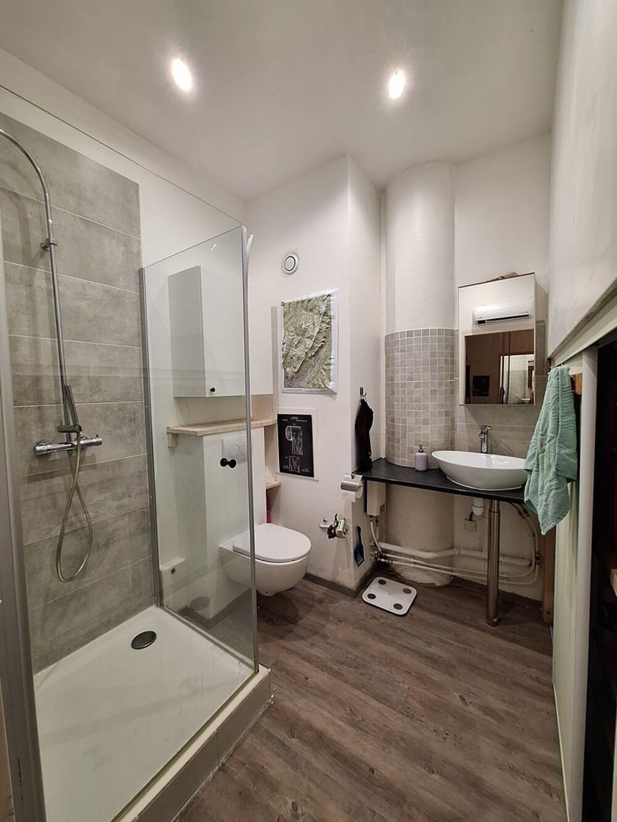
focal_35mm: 13
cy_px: 411
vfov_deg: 106.2
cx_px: 308
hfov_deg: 89.9
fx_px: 309
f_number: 2.2
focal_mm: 1.74
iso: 200
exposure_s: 1/50
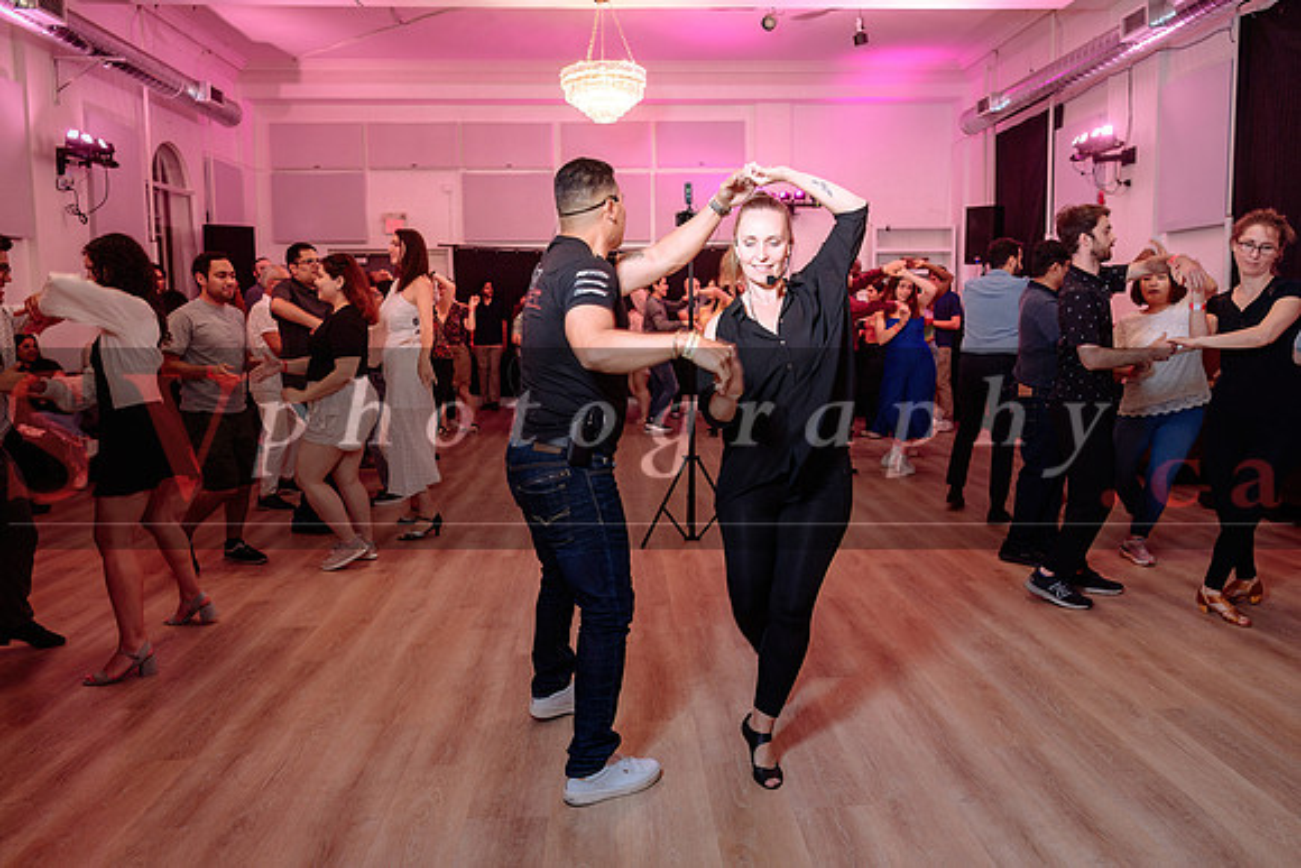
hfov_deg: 69.6
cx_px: 665
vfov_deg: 49.8
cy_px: 407
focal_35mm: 26
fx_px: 935
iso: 1000
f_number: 3.2
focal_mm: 24
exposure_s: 1/80
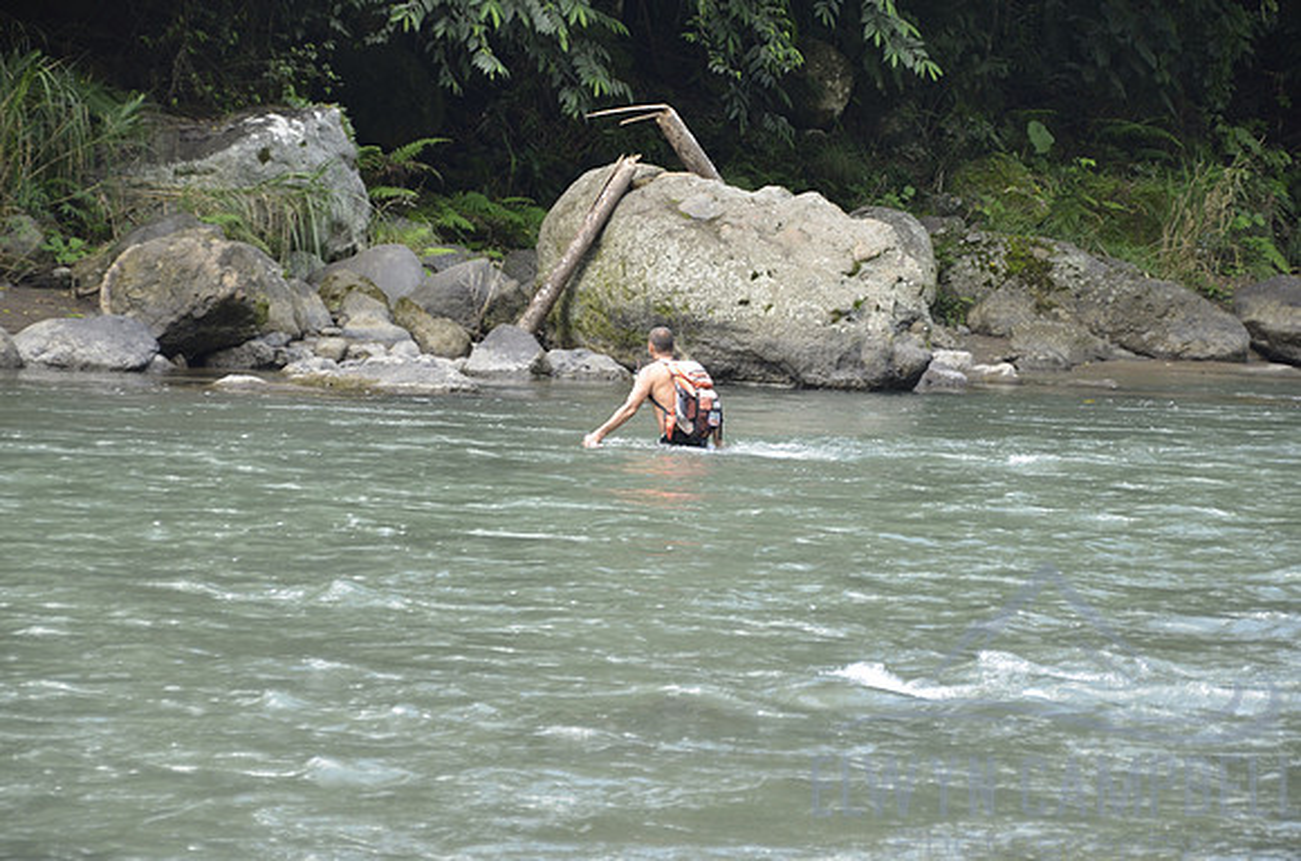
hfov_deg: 14.9
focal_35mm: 138
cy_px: 430
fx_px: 4976
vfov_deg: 9.9
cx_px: 650
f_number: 5.6
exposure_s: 1/125
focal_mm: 92
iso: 320
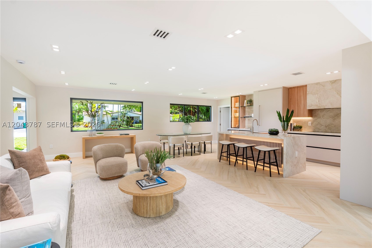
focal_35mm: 16
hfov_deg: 95.0
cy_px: 124
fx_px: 170
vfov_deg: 72.0
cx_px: 186
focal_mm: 11
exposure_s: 1/13
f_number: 9
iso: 250
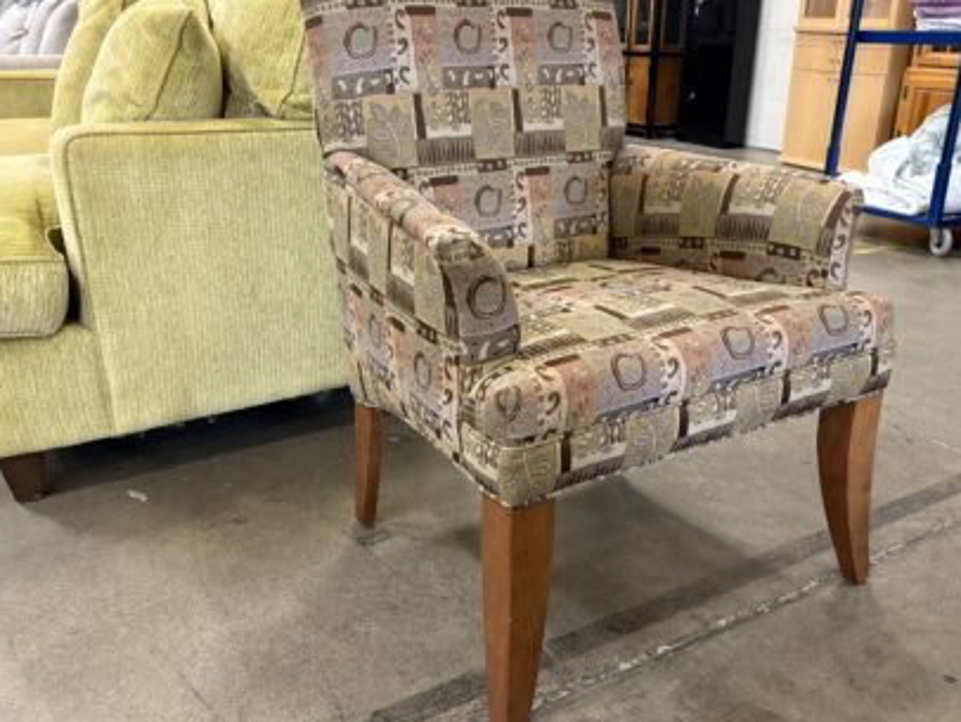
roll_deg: -1.5
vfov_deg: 44.2
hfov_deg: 56.7
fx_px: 889
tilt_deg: -20.1
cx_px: 533
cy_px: 359
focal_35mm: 32
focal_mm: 5.96
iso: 250
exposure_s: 1/60
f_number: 1.6
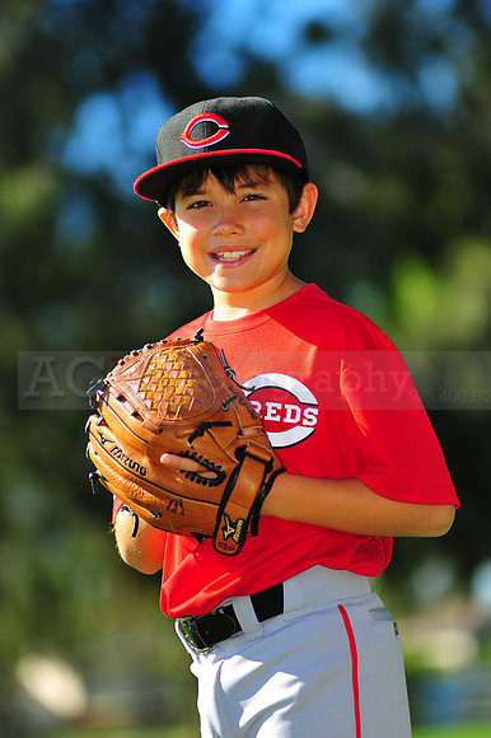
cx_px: 246
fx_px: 3687
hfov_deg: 7.6
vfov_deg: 11.4
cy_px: 369
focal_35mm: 180
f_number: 3.5
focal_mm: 180
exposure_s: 1/1000
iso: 200
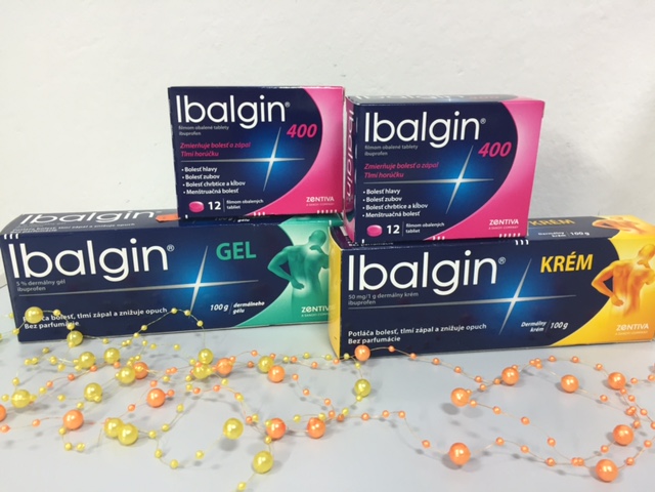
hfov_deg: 61.7
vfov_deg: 48.2
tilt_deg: -20.3
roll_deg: -1.8
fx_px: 549
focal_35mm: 29
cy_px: 246
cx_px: 328
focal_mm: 4.15
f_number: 2.2
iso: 100
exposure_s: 1/33
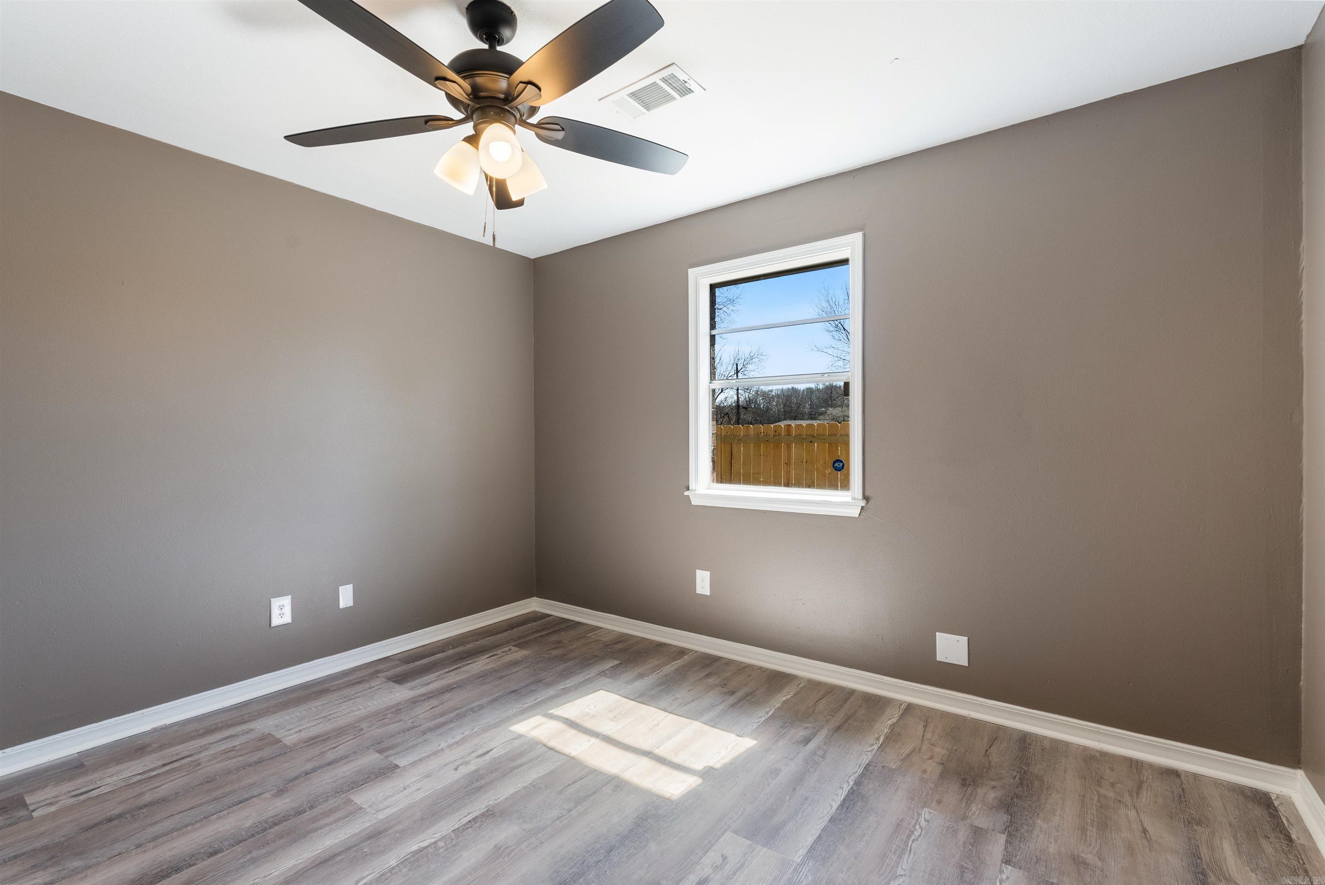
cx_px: 662
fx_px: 589
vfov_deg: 73.8
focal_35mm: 16
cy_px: 442
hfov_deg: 96.7
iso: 250
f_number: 9
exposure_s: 1/6
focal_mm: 16
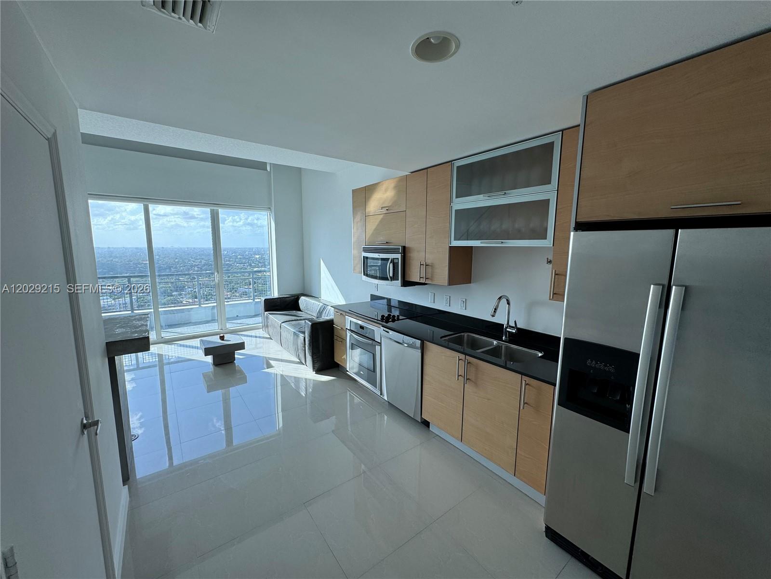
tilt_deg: -8.4
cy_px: 290
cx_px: 386
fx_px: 312
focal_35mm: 14
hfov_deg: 102.1
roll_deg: -0.2
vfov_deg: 85.7
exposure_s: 1/248
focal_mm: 2.22
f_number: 2.2
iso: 40
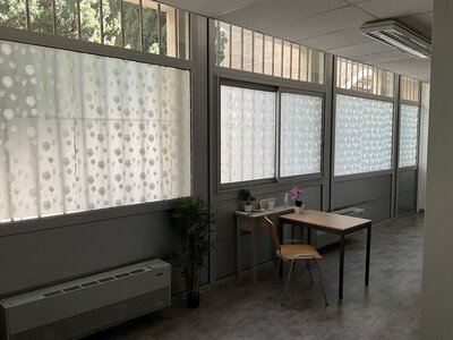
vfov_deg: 48.2
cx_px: 226
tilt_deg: -4.1
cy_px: 170
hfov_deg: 61.7
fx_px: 380
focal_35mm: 29
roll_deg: +0.0
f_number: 1.8
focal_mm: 3
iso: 40
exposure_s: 1/122
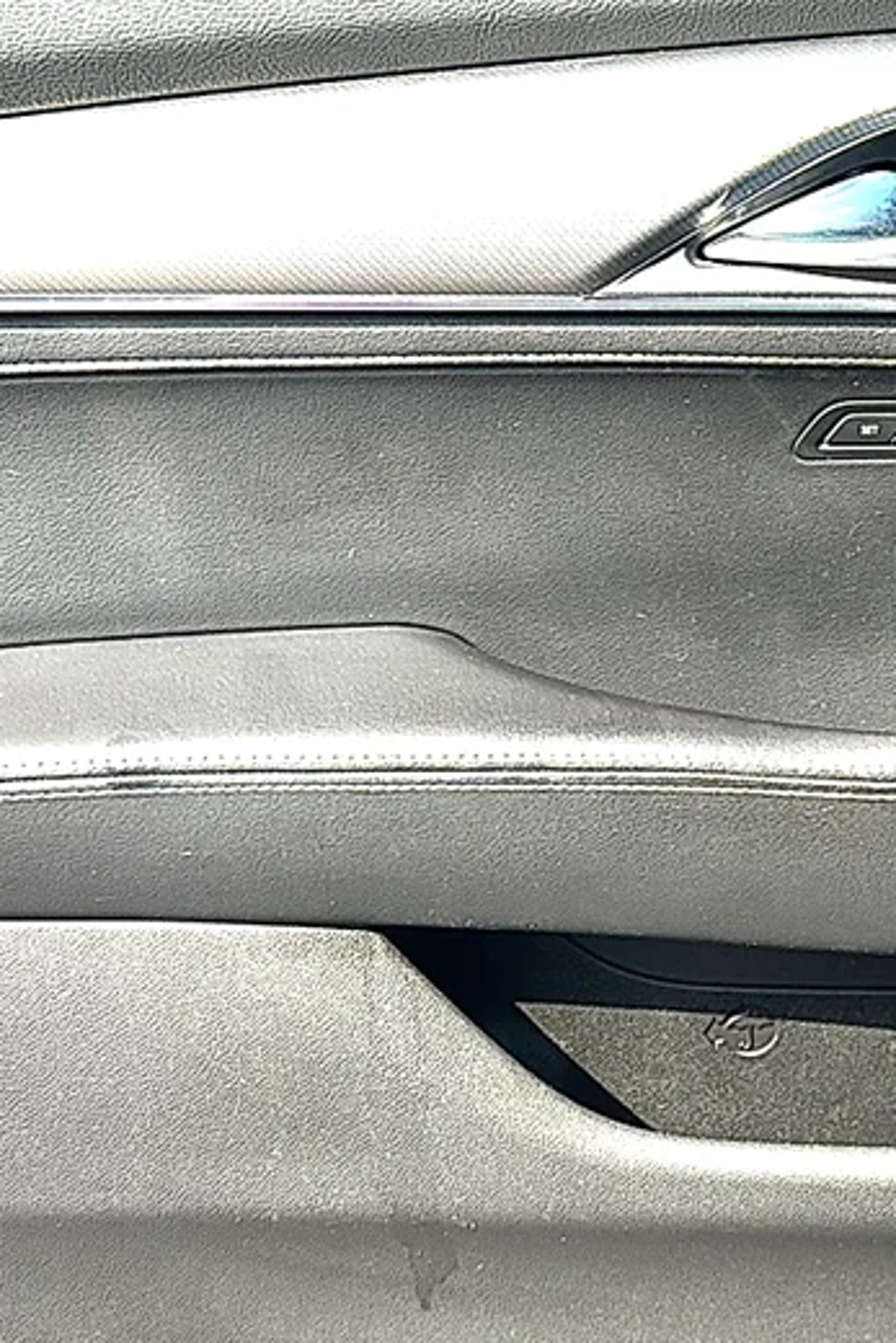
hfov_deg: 20.9
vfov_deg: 31.9
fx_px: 2350
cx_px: 891
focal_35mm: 63
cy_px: 668
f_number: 1.78
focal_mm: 6.86
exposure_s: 1/725
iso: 80
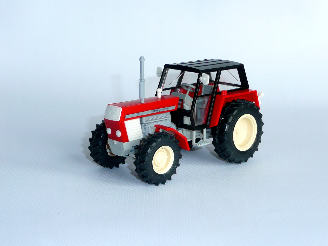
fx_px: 730
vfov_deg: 19.1
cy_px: 123
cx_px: 164
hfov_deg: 25.3
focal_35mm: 77
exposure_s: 1/200
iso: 100
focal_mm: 12.7
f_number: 4.6
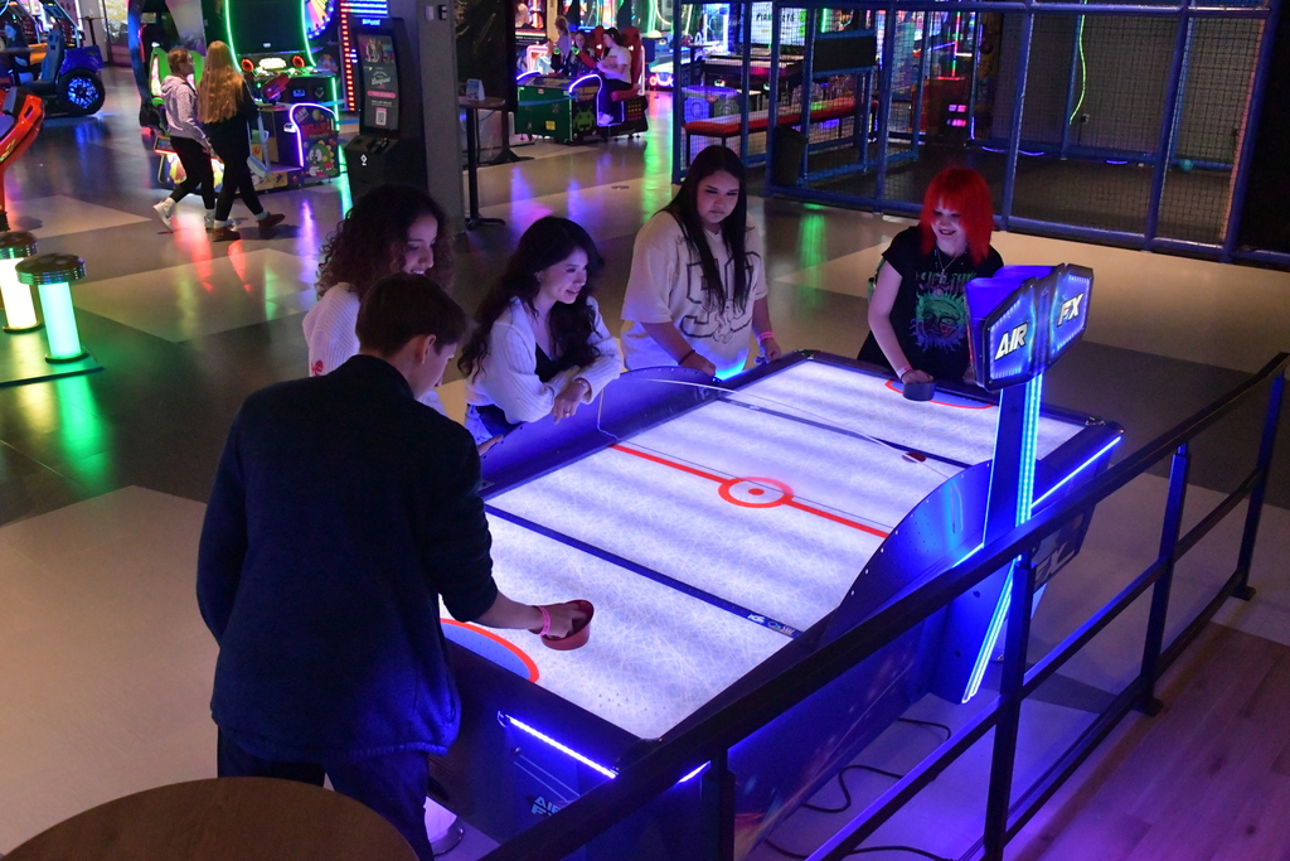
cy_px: 430
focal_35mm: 33
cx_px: 645
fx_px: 1183
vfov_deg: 40.0
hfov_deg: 57.2
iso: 8000
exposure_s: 1/400
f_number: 5.6
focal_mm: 22
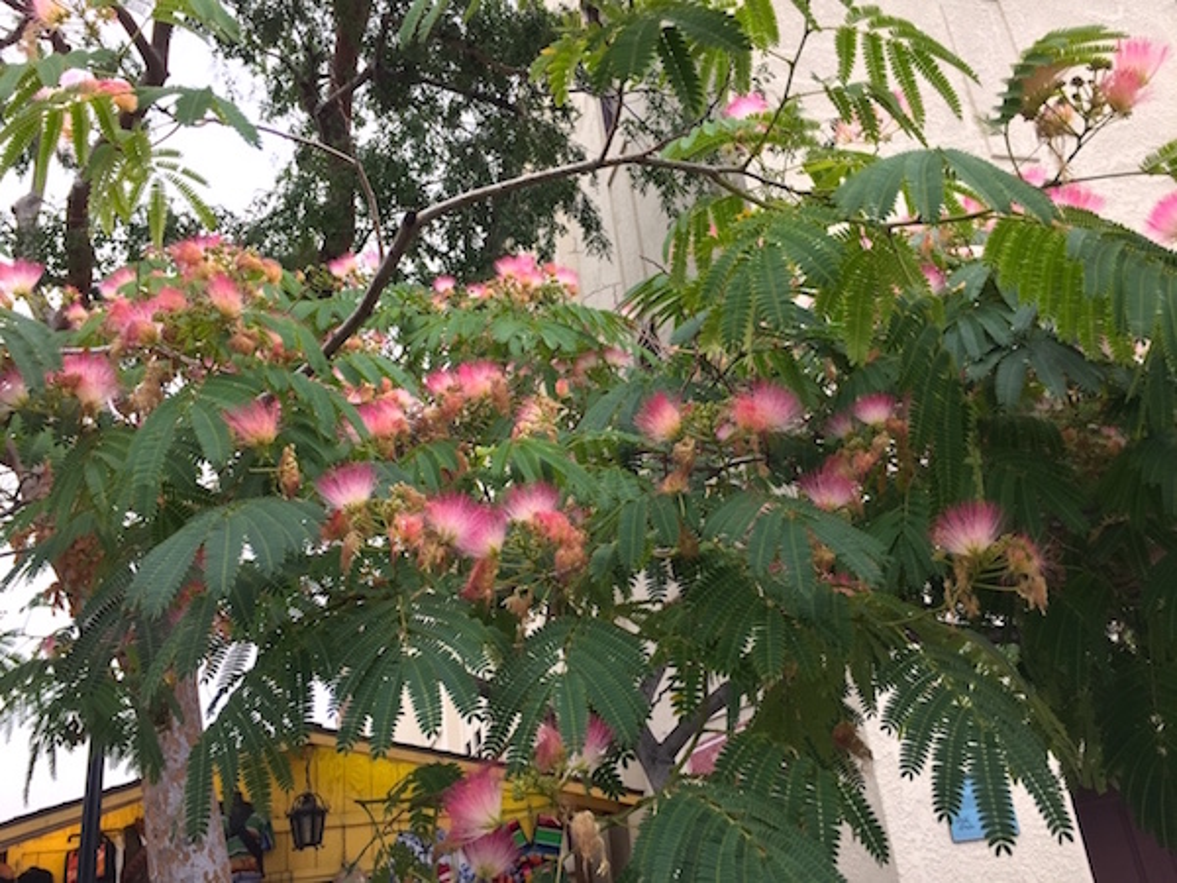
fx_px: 986
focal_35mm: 29
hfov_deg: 61.7
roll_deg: +5.3
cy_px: 442
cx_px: 588
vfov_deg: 48.2
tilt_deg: +25.2
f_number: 2.2
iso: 32
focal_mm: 4.15
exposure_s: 1/297
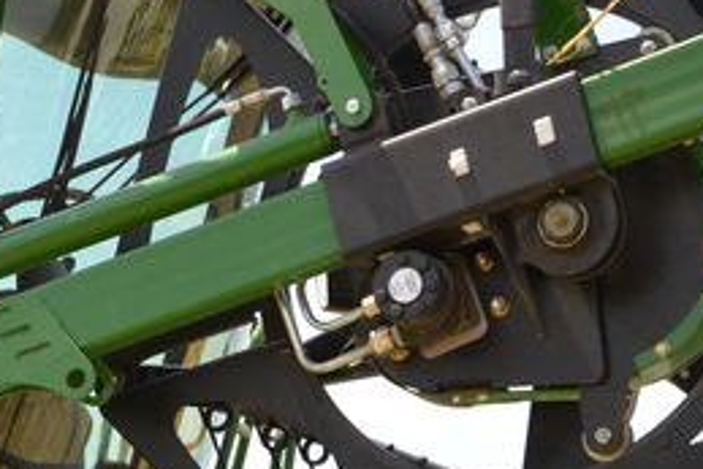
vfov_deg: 7.1
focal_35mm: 189
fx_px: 3693
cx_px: 45
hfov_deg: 10.8
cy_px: 817
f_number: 5.6
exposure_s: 1/3200
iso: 800
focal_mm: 30
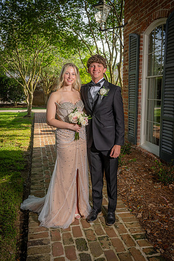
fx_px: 243
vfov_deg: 56.5
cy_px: 130
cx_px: 87
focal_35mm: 34
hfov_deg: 39.4
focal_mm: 33.5
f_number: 5.6
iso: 100
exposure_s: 1/160
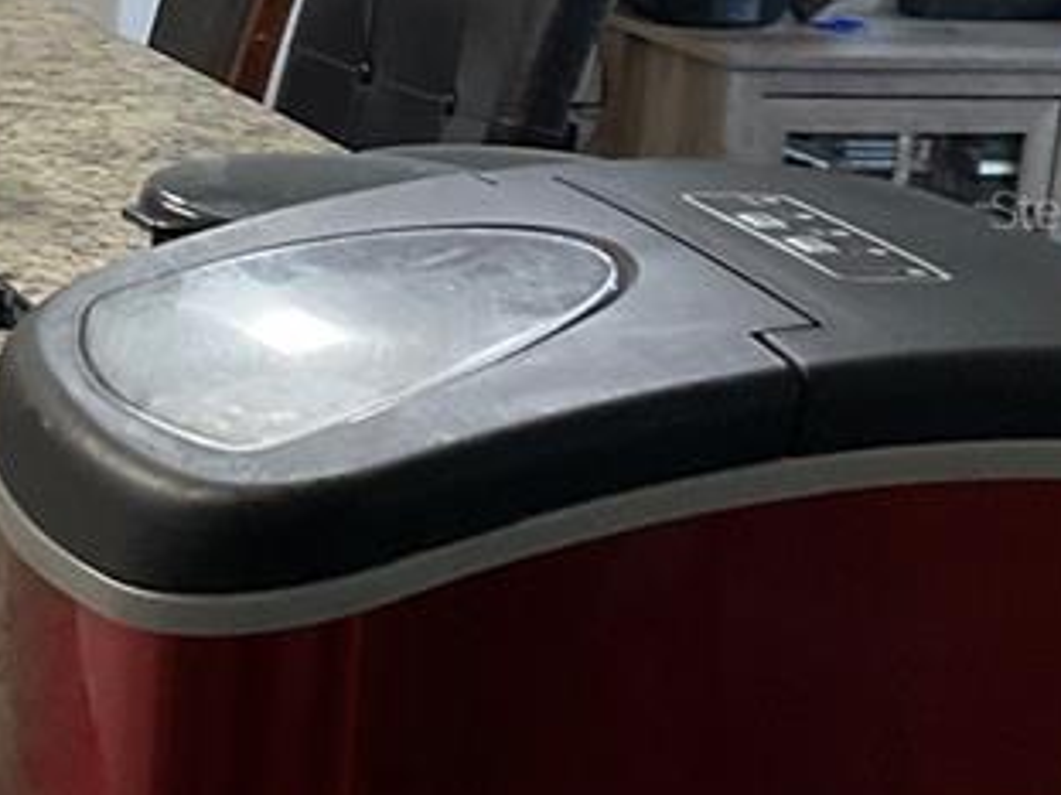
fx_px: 3432
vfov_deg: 13.2
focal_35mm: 112
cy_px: 208
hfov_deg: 16.6
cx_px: -304
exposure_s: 1/60
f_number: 1.8
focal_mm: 3
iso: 125
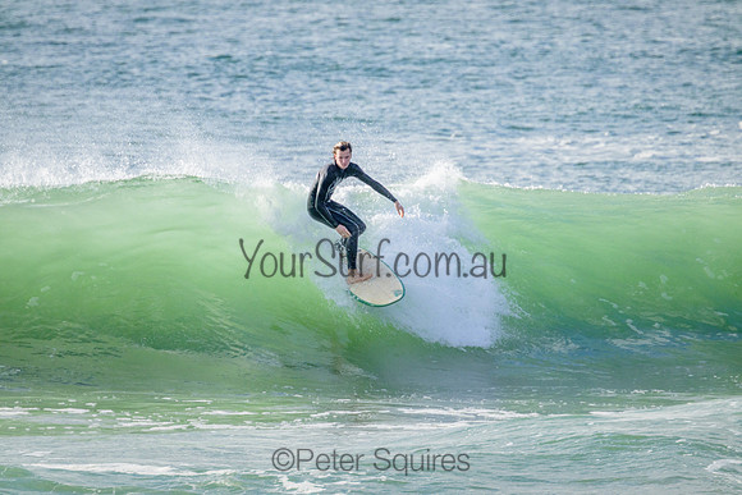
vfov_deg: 1.7
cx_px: 371
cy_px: 248
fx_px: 16492
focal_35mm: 800
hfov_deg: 2.6
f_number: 11
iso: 1000
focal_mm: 800
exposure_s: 1/2000
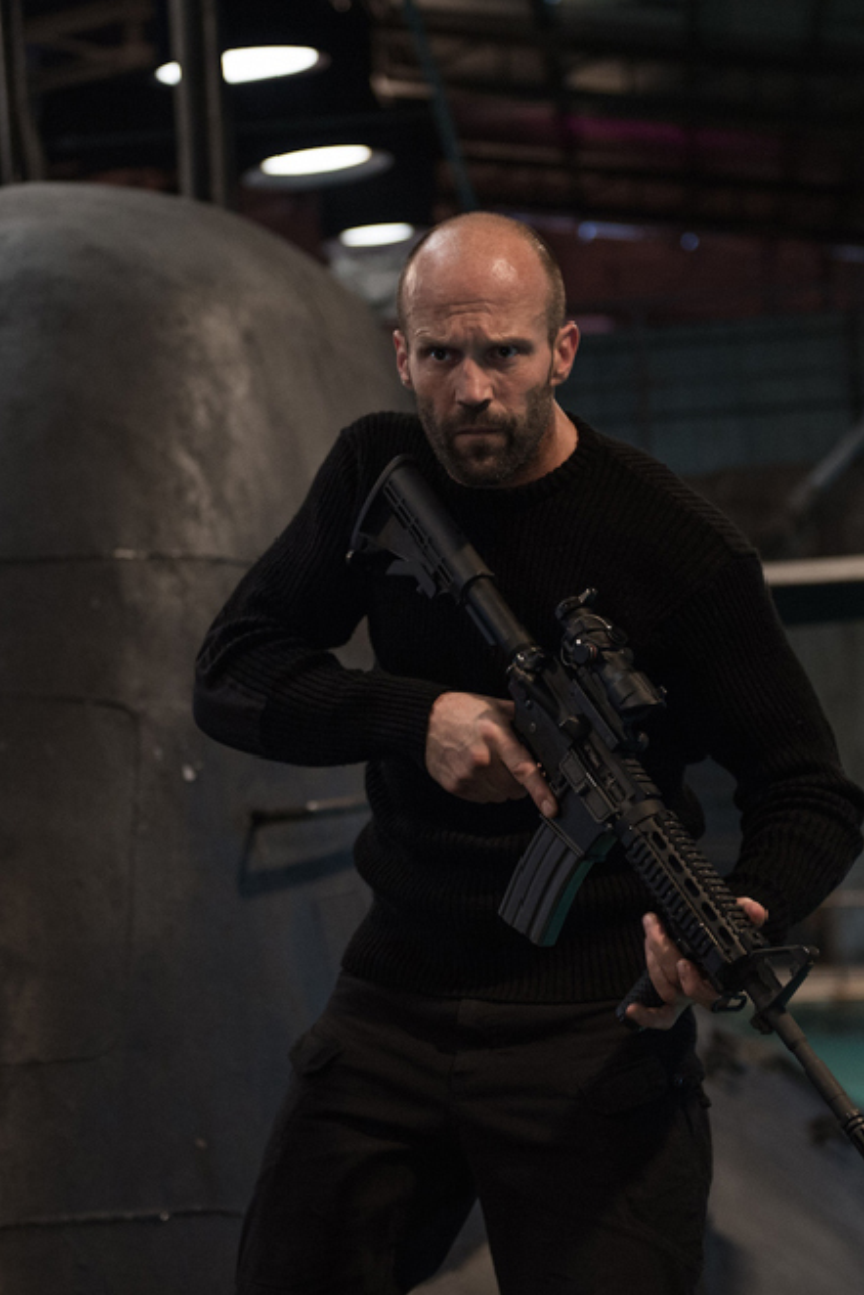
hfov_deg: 16.5
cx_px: 399
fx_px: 2985
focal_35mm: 83
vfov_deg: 24.5
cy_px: 648
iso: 2000
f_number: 2.8
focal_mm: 55
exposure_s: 1/160
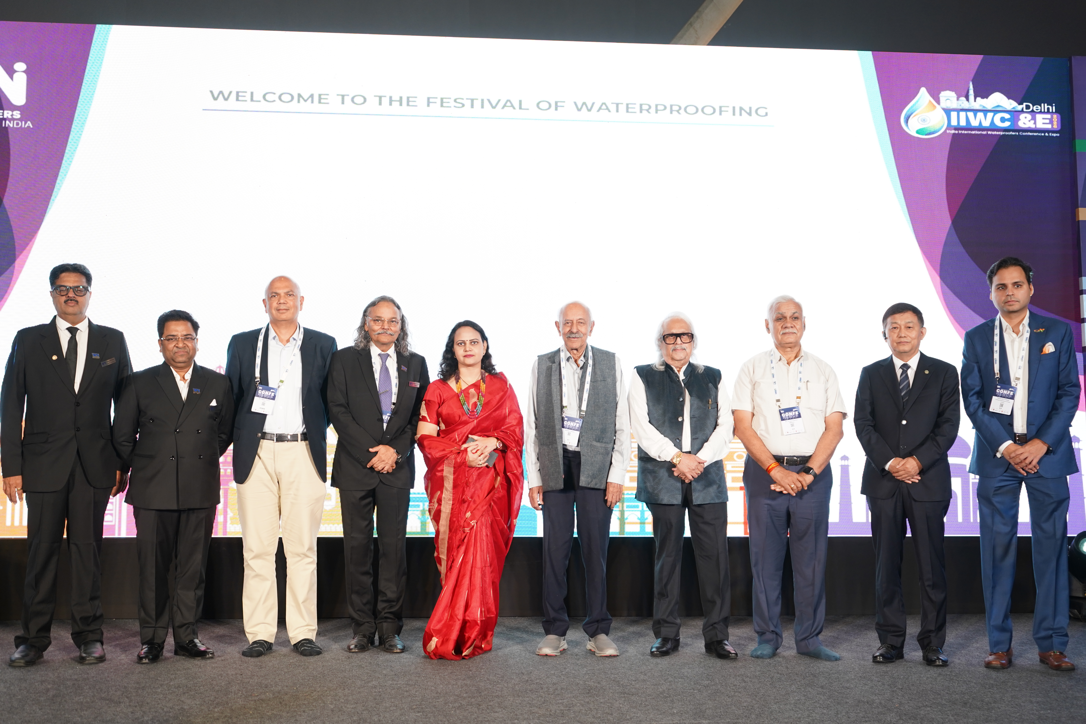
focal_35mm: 38
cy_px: 362
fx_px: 1146
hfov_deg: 50.7
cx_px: 543
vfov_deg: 35.1
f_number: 4
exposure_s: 1/100
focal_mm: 38
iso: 800
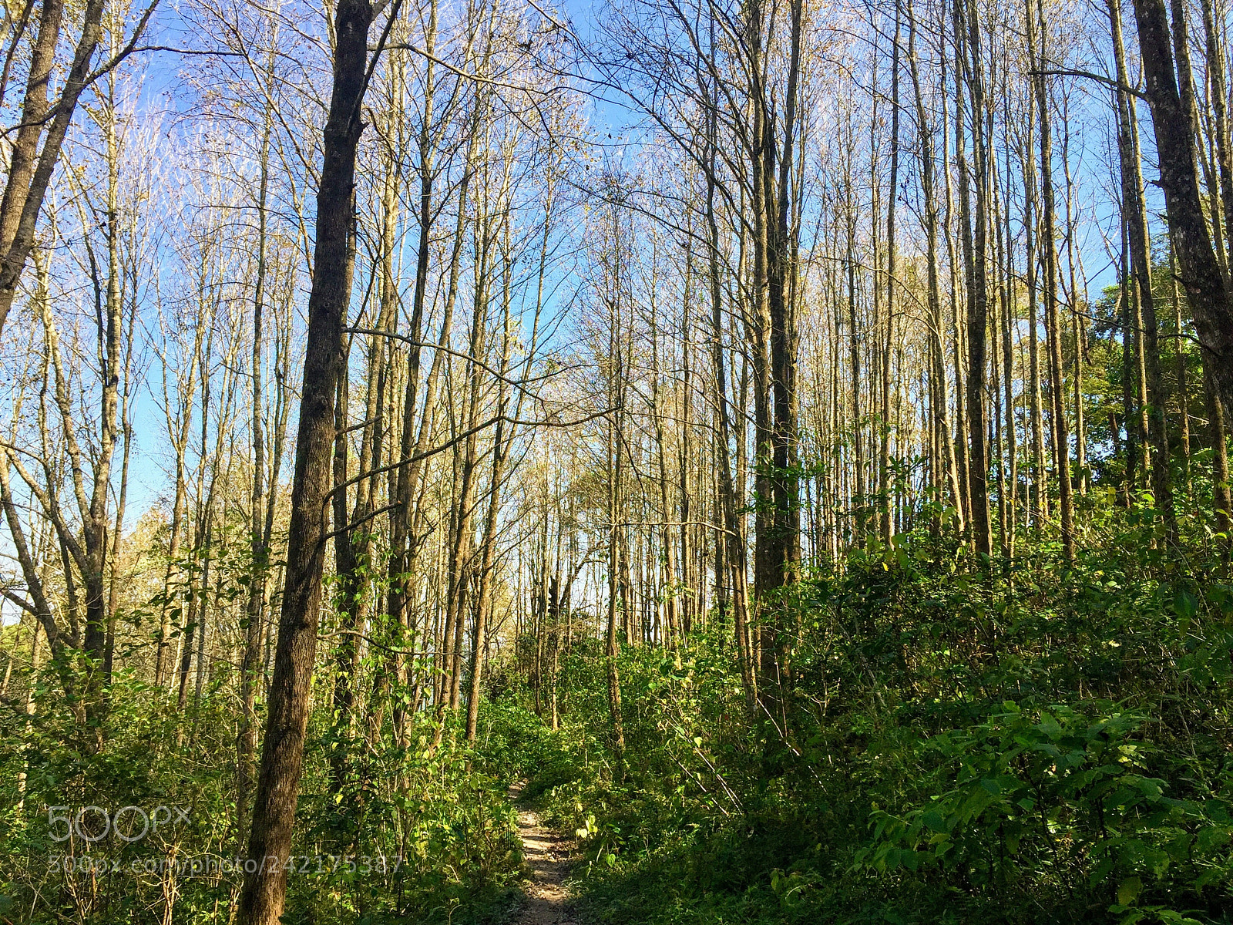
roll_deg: -4.2
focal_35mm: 29
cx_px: 616
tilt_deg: +10.1
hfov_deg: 61.7
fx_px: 1033
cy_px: 462
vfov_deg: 48.2
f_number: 2.2
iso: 32
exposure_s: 1/760
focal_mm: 4.15
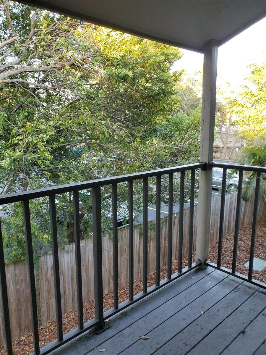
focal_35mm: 26
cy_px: 178
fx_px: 266
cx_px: 133
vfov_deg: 67.3
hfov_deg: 53.1
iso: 200
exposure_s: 1/120
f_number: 2.4
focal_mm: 4.3
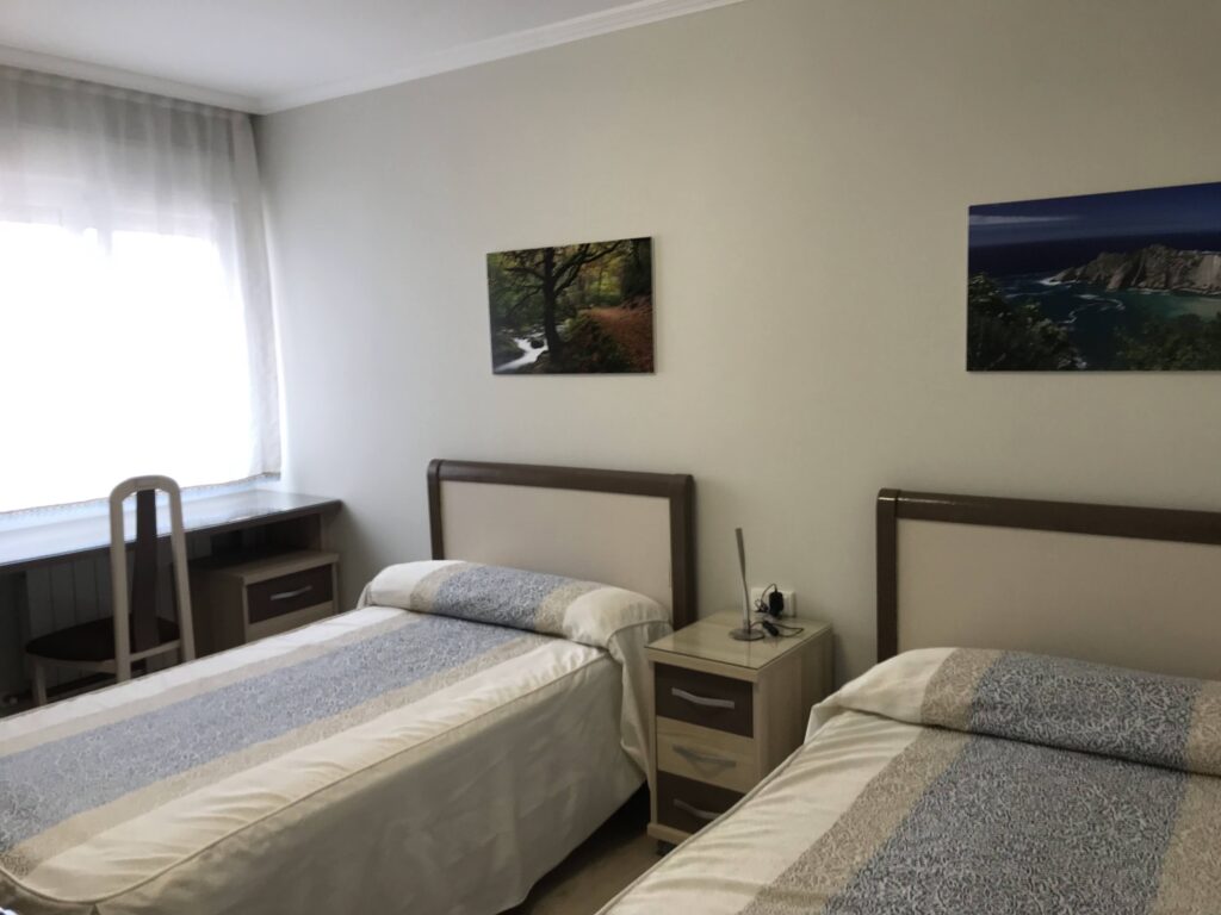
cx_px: 610
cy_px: 458
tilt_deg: -5.5
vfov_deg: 49.7
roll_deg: +1.3
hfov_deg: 63.4
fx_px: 988
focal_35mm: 28
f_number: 1.8
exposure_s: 1/50
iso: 32
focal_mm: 4
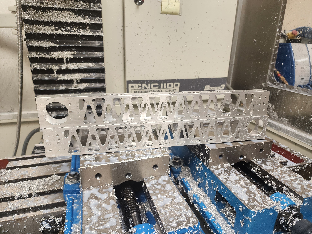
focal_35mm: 23
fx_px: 207
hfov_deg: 73.9
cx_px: 156
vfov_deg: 58.9
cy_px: 117
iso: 160
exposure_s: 1/54
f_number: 1.8
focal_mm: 6.4
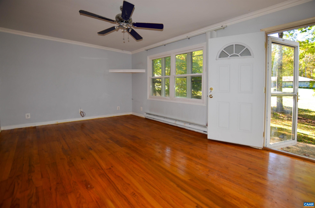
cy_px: 104
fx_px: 131
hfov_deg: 100.5
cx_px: 158
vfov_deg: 77.1
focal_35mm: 15
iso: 100
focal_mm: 10
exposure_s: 1/60
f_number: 3.5
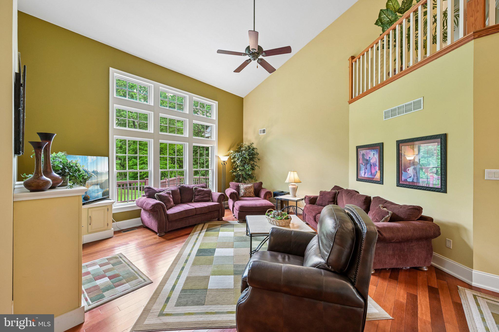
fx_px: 194
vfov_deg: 81.2
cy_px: 166
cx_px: 250
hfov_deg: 104.3
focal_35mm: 14
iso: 400
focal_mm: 14
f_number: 8
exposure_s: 1/4
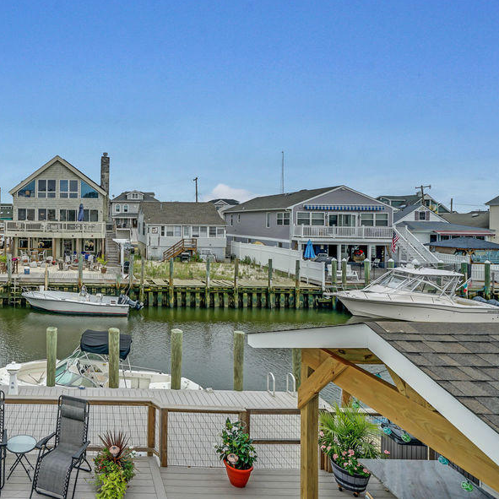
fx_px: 375
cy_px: 218
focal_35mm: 23
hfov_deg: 60.9
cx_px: 89
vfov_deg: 67.0
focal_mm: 16
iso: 200
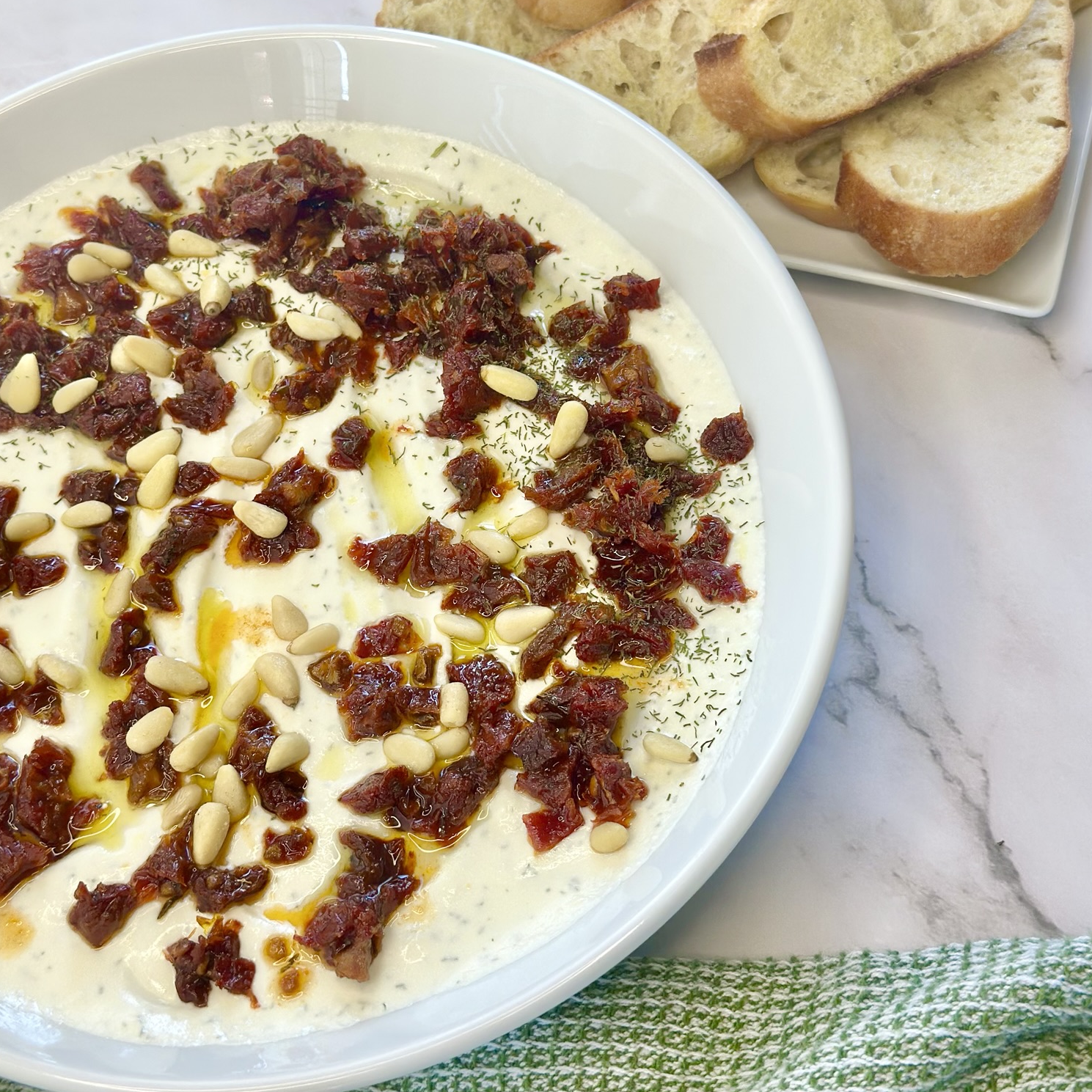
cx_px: 546
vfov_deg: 30.0
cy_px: 467
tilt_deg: -61.2
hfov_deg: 30.0
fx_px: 2034
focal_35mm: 57
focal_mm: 6.86
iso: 64
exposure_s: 1/127
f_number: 1.78
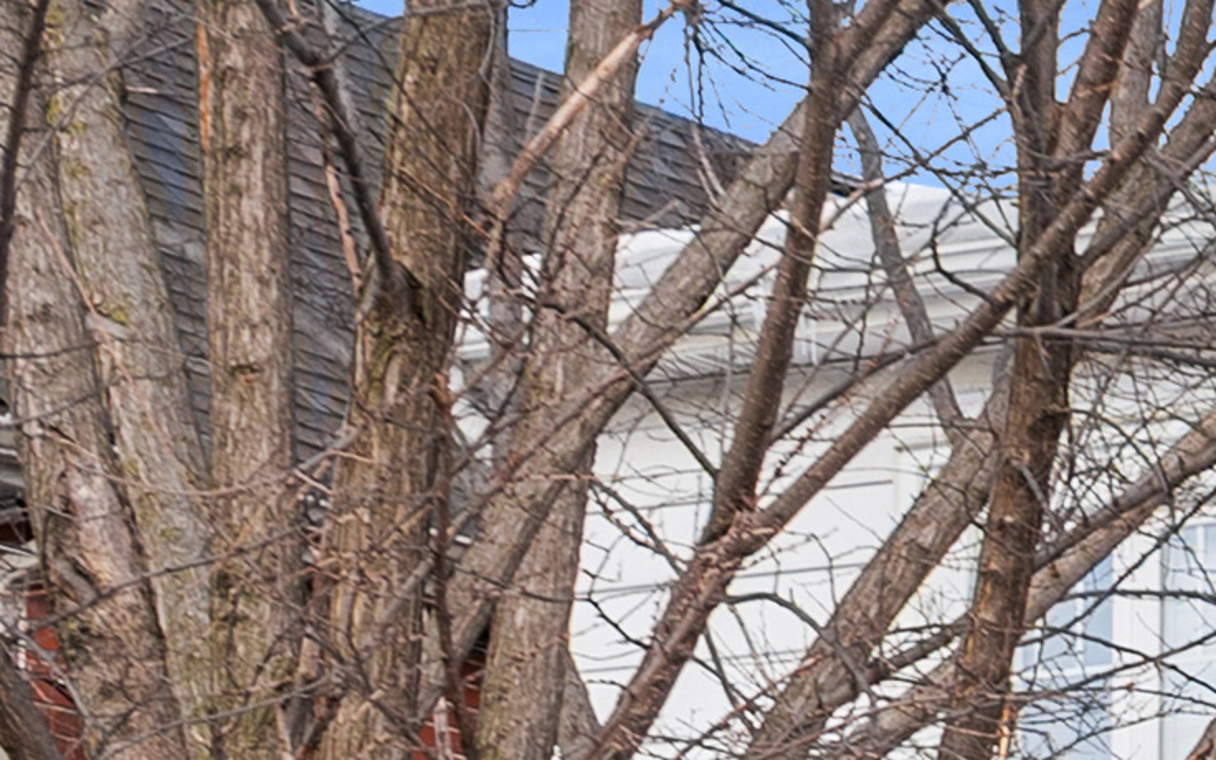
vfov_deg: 5.6
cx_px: 3430
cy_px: 1441
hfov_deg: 8.1
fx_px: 7589
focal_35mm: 229
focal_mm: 39
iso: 80
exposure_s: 1/80
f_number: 8
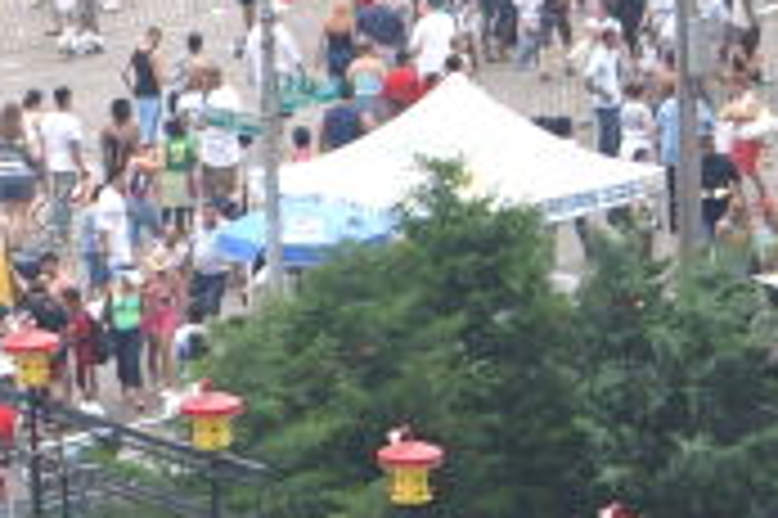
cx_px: -510
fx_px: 10493
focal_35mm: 486
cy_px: -155
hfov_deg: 4.2
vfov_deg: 2.8
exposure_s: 1/45
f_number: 5.6
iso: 100
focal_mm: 70
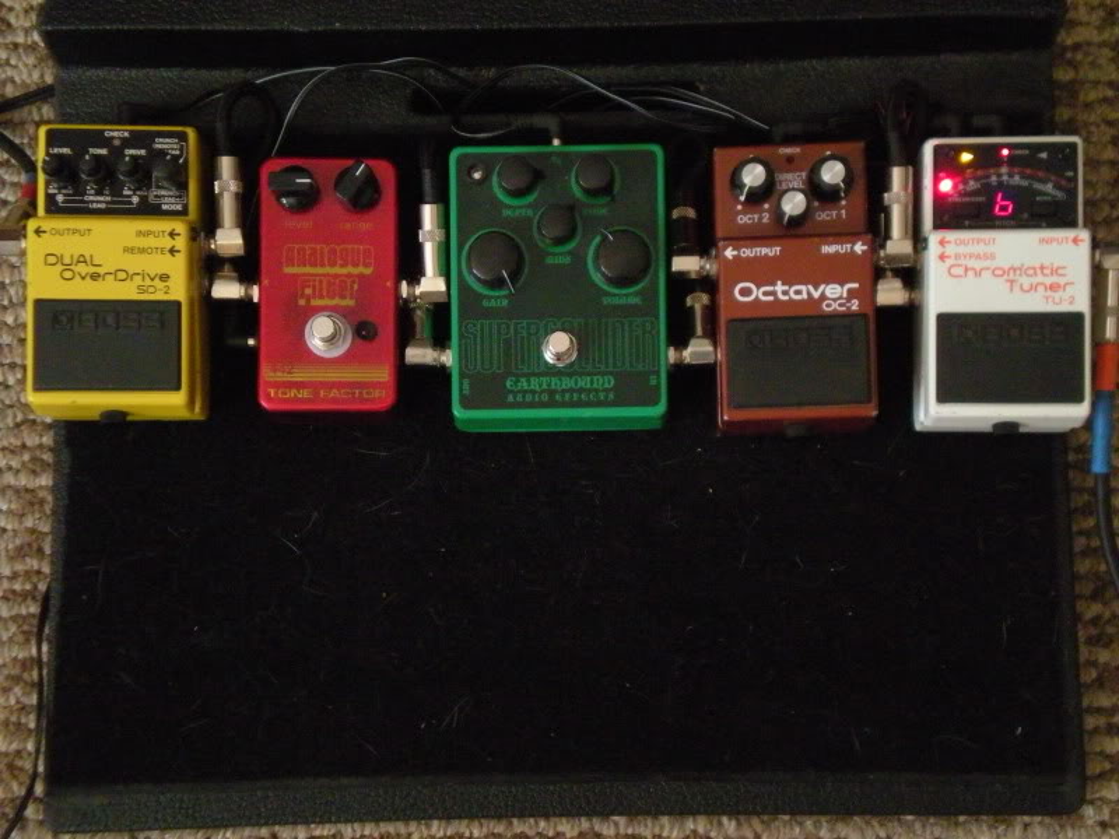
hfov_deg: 26.3
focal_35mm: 74
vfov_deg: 19.9
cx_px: 560
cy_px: 420
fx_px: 2392
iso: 800
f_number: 4.6
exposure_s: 1/6.8
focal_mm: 12.3
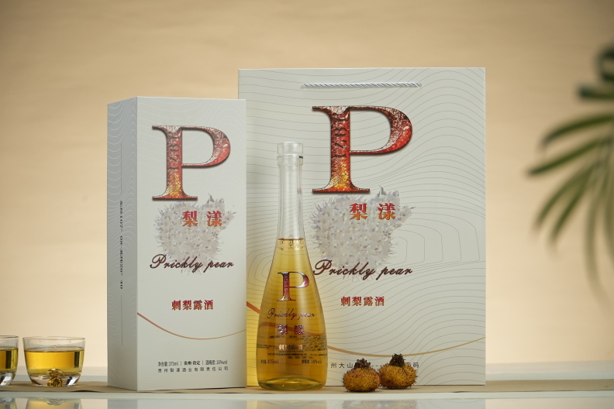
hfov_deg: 21.0
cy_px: 203
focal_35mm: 97
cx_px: 308
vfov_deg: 14.1
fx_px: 1654
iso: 500
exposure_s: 1/200
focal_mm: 64
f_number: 4
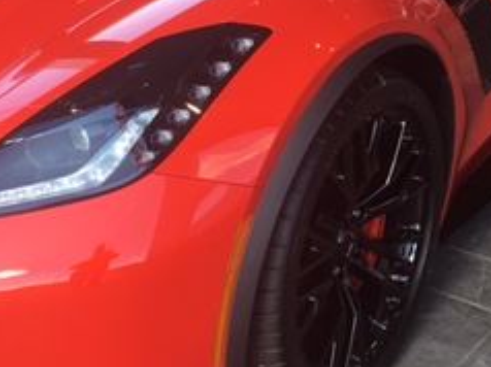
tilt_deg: -22.5
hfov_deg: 24.9
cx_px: 155
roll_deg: +0.5
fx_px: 1105
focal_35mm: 78
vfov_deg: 18.7
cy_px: 89
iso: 25
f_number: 2.2
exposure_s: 1/159
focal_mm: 4.15
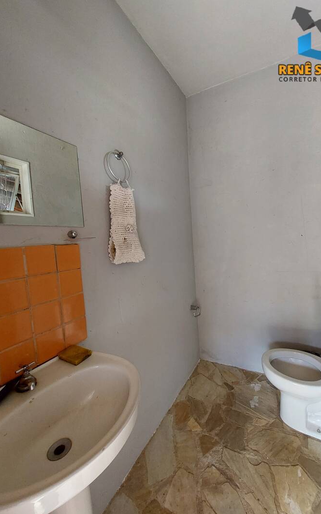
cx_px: 179
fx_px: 196
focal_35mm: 14
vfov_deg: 105.3
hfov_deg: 78.3
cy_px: 259
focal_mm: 1.74
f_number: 2.2
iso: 320
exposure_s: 1/60
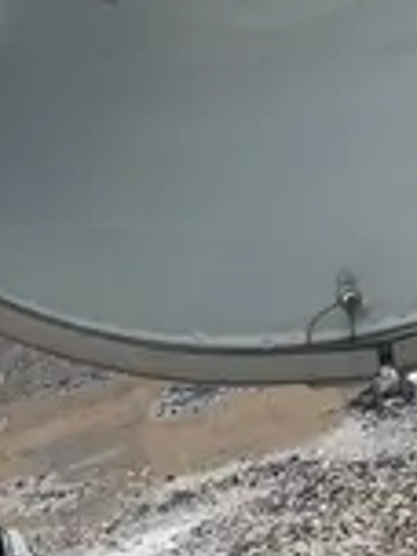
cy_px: -305
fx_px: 2168
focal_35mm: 135
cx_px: -256
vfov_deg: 13.6
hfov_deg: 10.5
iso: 20
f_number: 1.8
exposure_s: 1/2114
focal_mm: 3.99
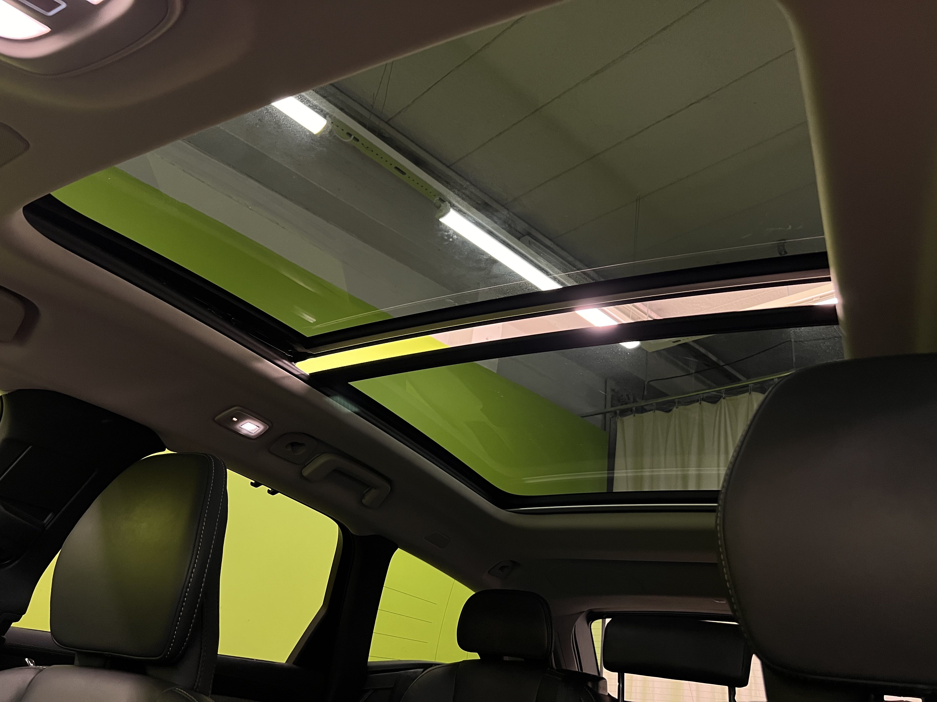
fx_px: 704
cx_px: 468
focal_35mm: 26
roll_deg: -8.2
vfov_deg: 53.1
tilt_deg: +26.0
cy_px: 351
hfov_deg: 67.3
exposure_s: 1/50
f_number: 1.5
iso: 250
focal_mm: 5.7
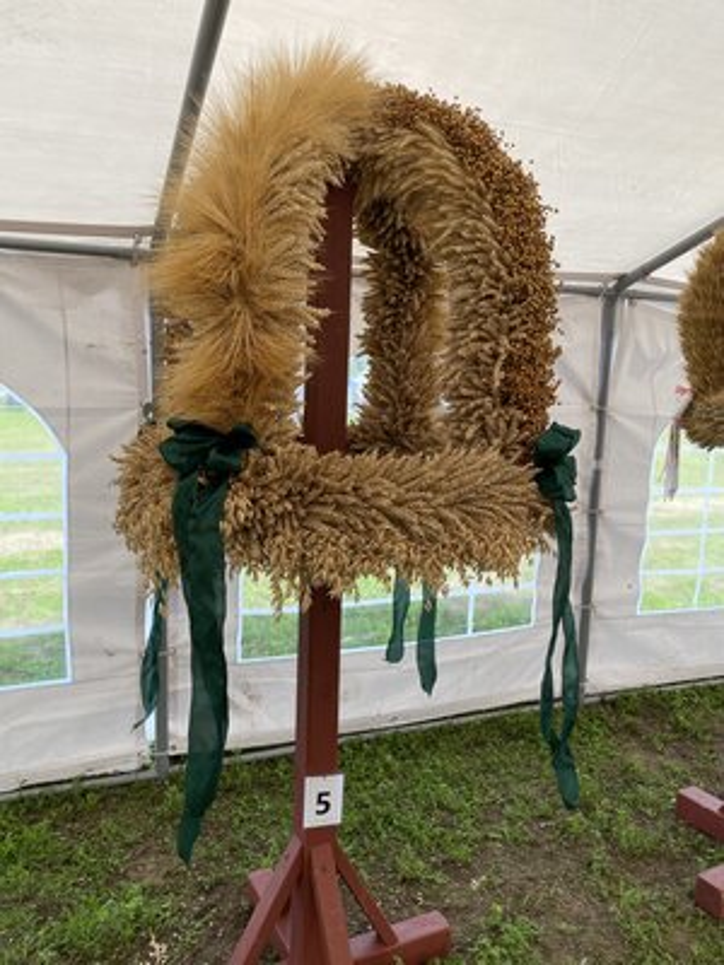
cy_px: 482
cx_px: 362
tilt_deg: -6.9
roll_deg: -1.4
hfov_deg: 53.1
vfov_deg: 67.3
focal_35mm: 26
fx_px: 725
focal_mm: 4.25
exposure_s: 1/370
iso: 32
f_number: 1.8
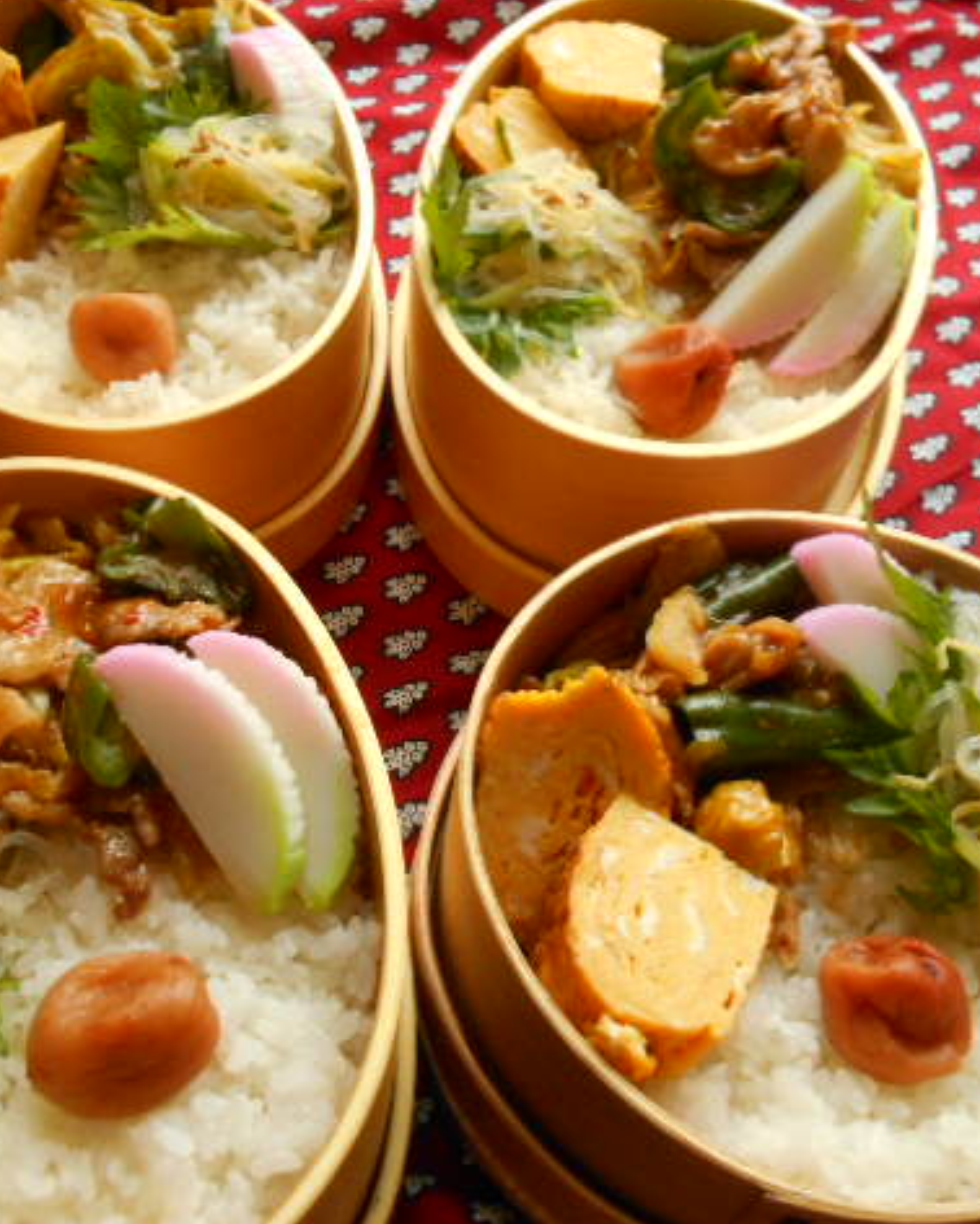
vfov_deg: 44.8
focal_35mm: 41
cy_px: 604
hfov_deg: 36.3
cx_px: 355
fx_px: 1486
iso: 360
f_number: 3.6
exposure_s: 1/30
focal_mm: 5.5
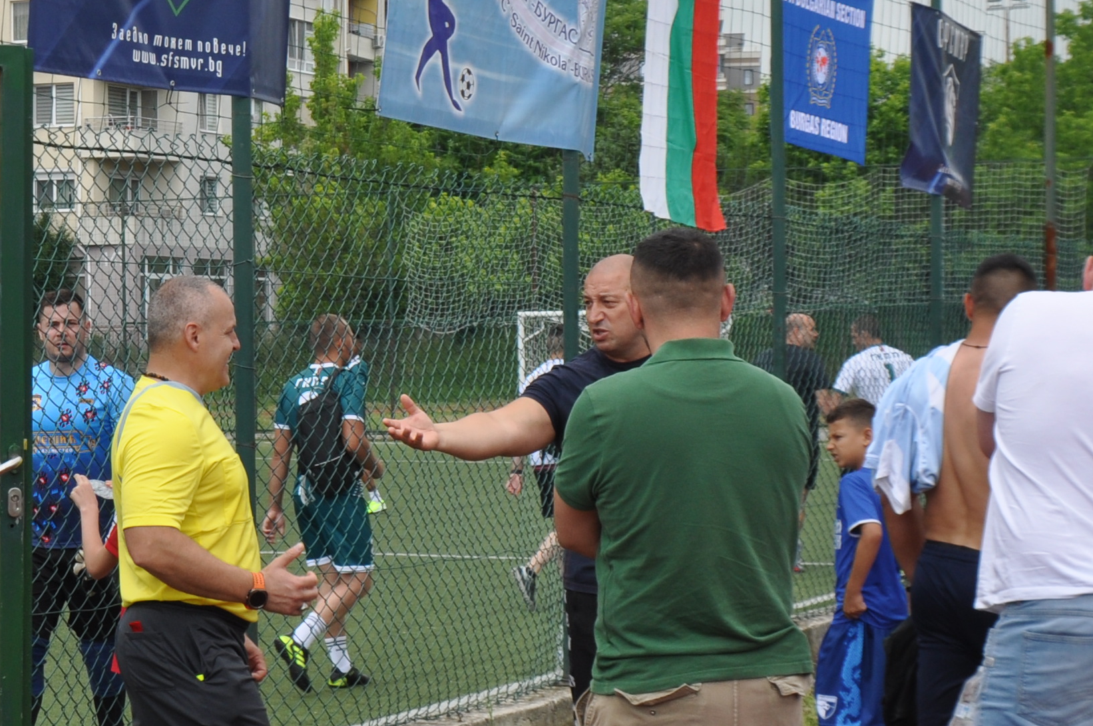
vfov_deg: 14.5
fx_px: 2851
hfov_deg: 21.5
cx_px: 278
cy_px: 315
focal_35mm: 94
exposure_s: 1/250
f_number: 8
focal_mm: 24
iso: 200
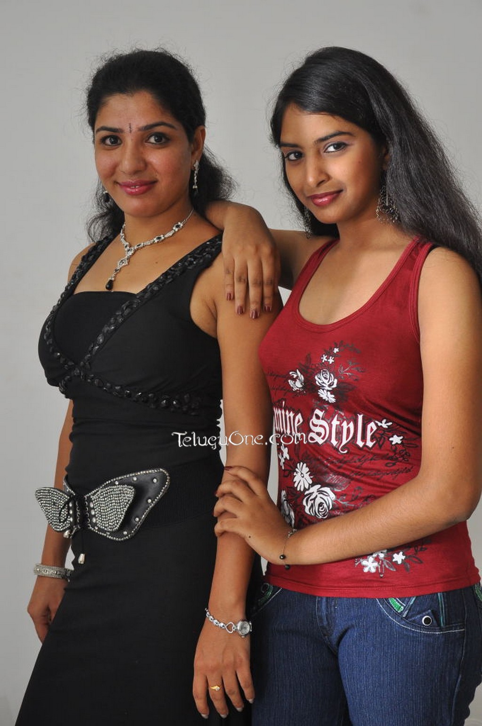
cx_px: 241
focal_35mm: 57
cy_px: 363
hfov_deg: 23.7
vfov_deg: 35.1
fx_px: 1148
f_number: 6.3
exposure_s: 1/80
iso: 640
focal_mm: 38
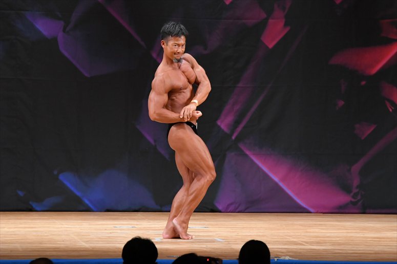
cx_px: 198
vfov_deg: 5.1
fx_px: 2976
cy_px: 132
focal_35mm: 270
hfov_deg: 7.6
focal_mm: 180
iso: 3200
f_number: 5.6
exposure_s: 1/400
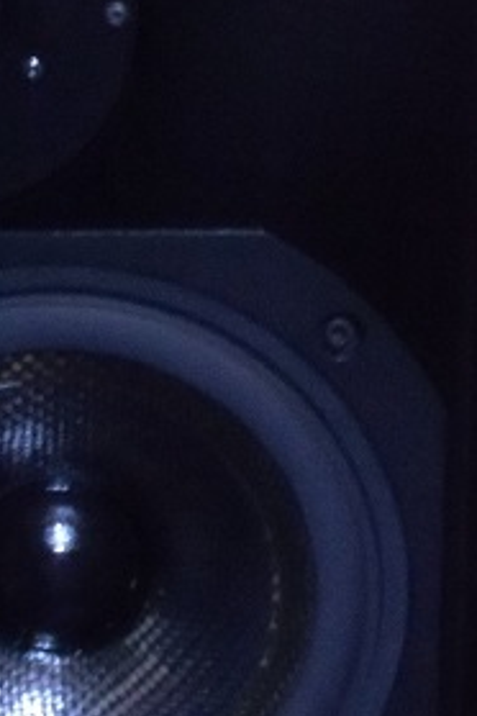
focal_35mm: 149
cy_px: 362
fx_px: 2961
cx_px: 100
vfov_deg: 13.8
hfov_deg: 9.2
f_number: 4.3
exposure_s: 1/8
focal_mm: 9.16
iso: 800
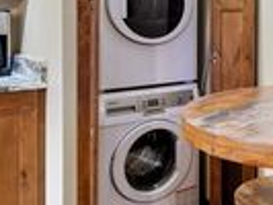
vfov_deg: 25.6
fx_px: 434
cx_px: 287
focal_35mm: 55
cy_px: 13
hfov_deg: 31.6
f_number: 6.3
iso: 200
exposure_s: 2
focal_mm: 10
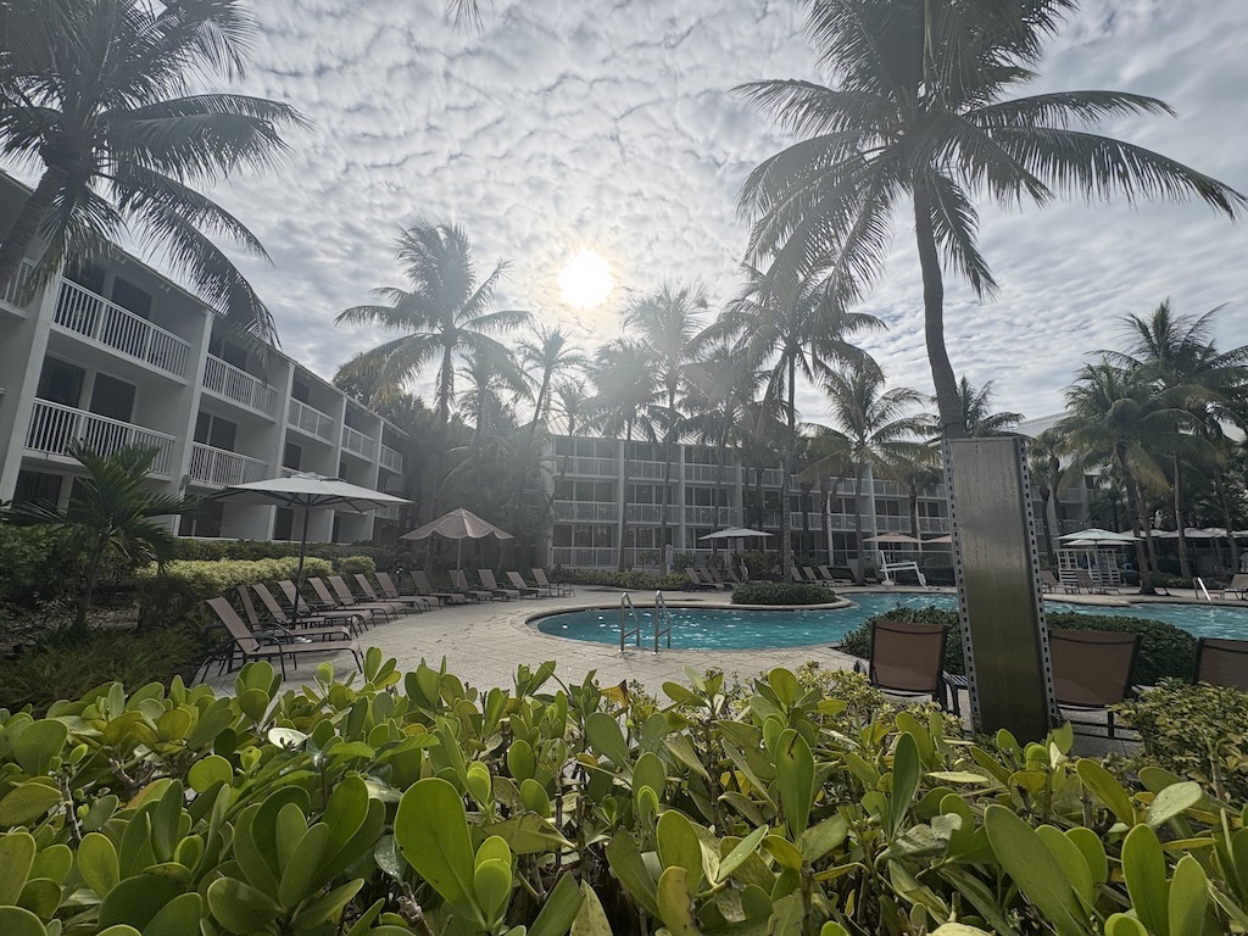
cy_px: 468
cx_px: 624
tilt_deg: +9.8
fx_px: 505
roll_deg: -0.1
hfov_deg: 102.1
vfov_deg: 85.7
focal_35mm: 14
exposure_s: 1/4132
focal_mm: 2.22
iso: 64
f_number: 2.2
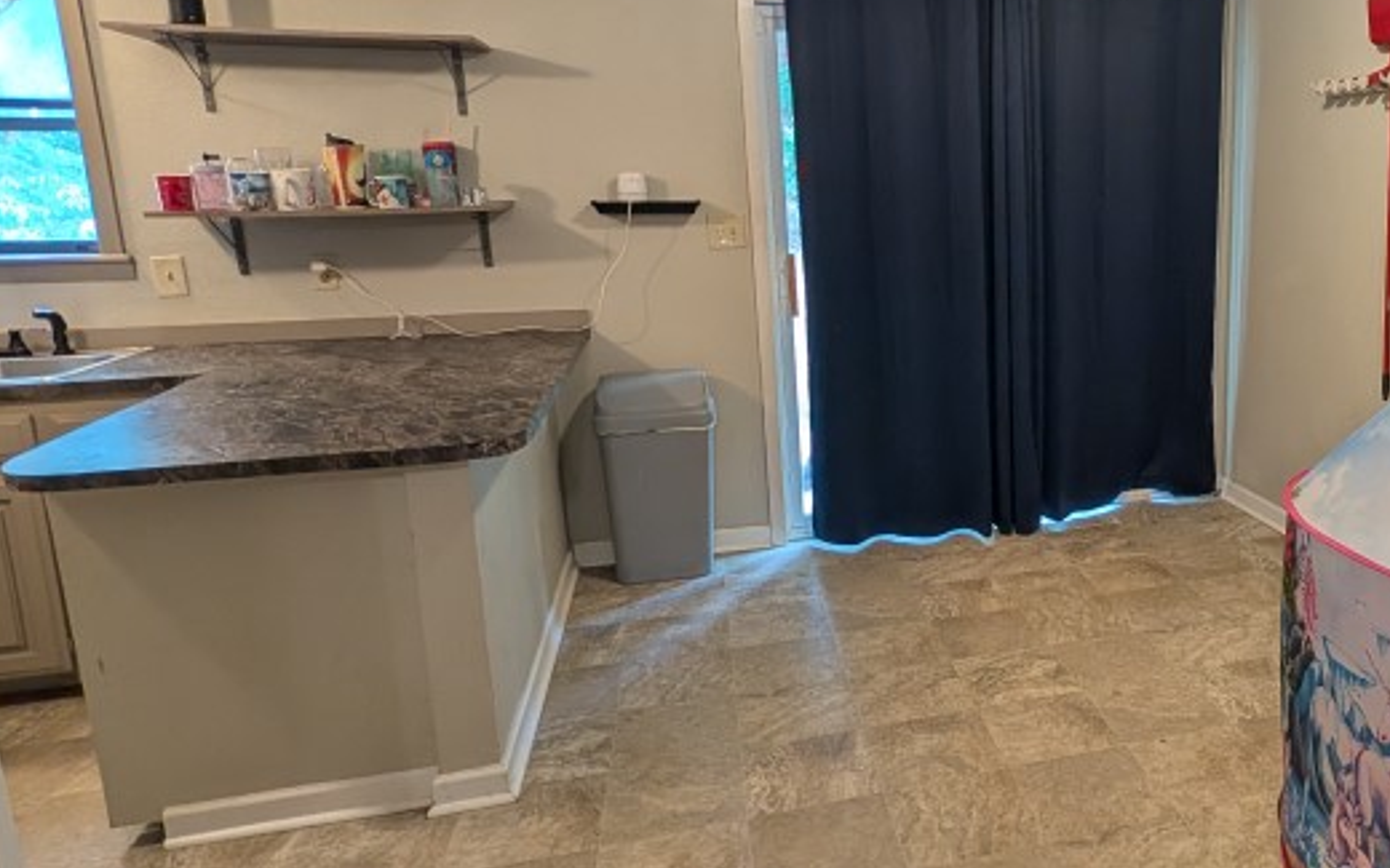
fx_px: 947
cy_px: 385
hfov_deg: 67.4
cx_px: 1061
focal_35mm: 25
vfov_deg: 49.2
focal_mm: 2.02
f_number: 1.7
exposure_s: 1/24
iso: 121
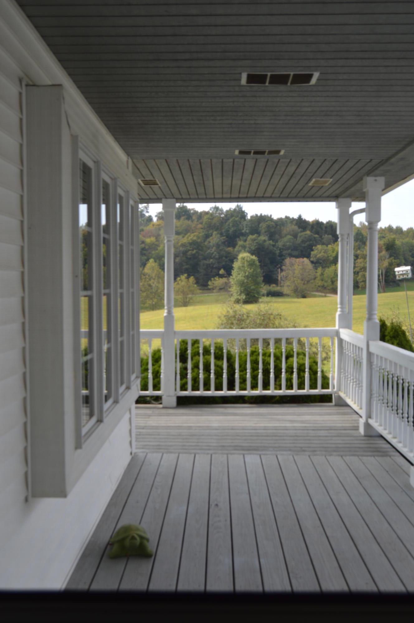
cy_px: 312
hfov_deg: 38.3
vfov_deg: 55.2
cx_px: 207
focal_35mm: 34
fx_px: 596
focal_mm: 23
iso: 100
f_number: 5.6
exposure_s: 1/125
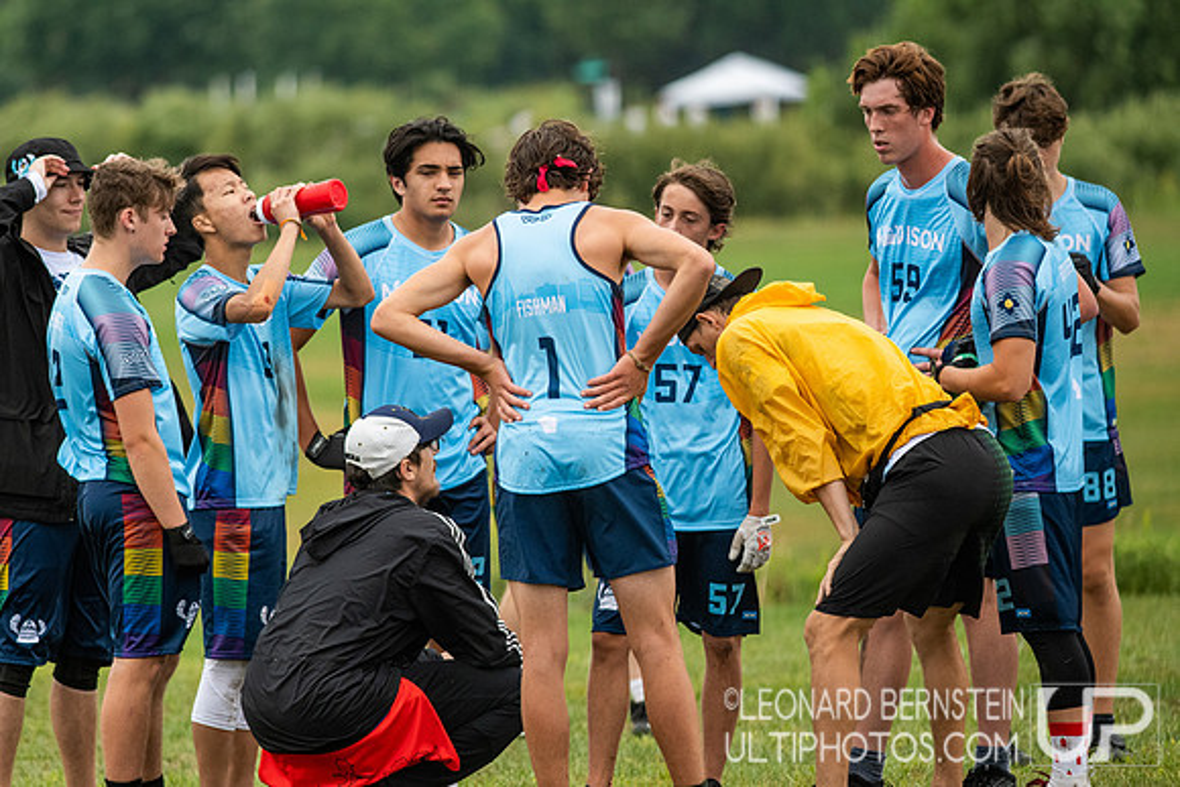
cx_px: 590
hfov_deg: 4.6
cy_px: 394
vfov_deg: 3.1
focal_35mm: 450
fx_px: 14753
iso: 1600
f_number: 4.5
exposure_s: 1/1600
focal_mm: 300
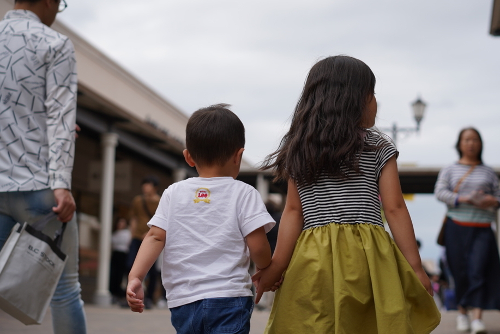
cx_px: 295
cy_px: 133
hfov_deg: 28.0
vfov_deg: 18.9
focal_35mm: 72
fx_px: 1001
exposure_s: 1/1000
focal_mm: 55
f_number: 2.8
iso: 100
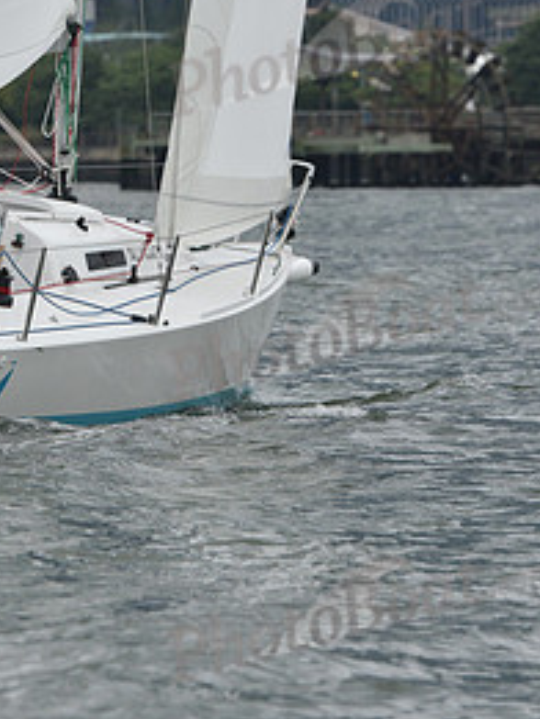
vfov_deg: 5.5
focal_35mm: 363
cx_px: 28
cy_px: 227
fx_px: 7544
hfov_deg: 4.1
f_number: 6.3
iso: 400
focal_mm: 170
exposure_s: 1/800
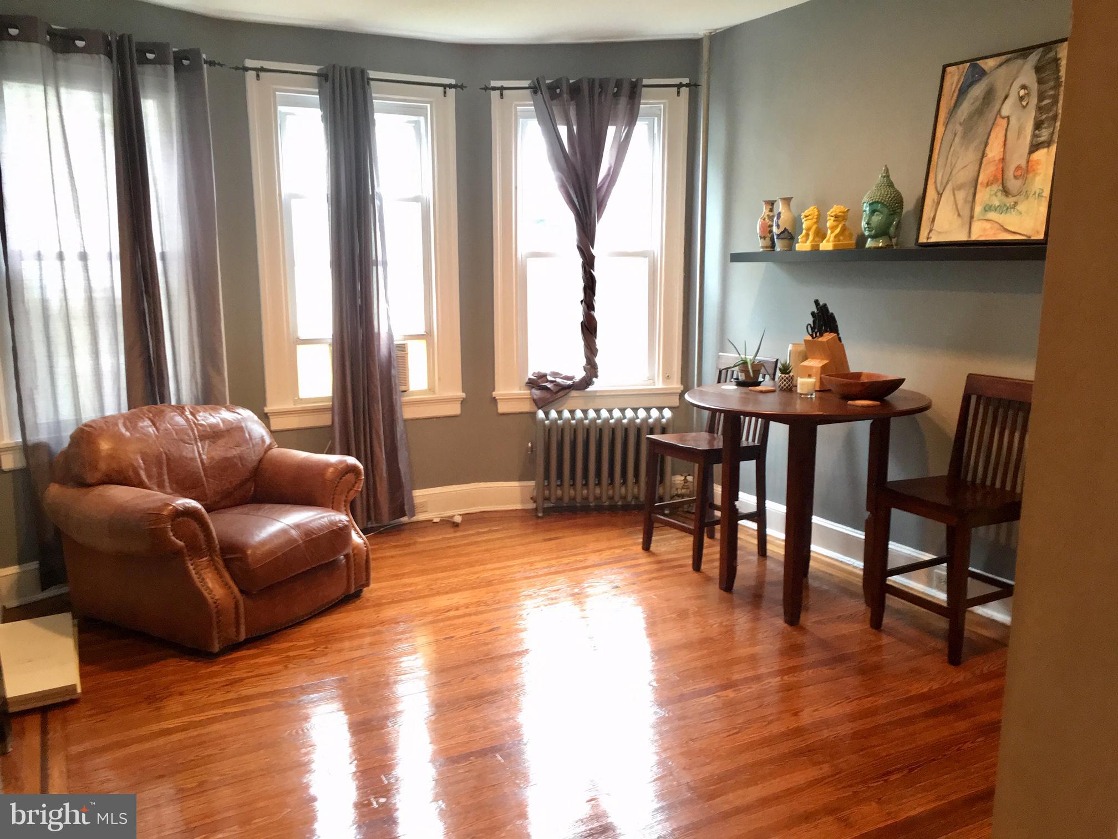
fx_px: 937
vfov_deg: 48.2
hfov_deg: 61.7
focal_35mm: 29
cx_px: 559
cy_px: 420
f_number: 2.2
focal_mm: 4.15
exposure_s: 1/20
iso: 200
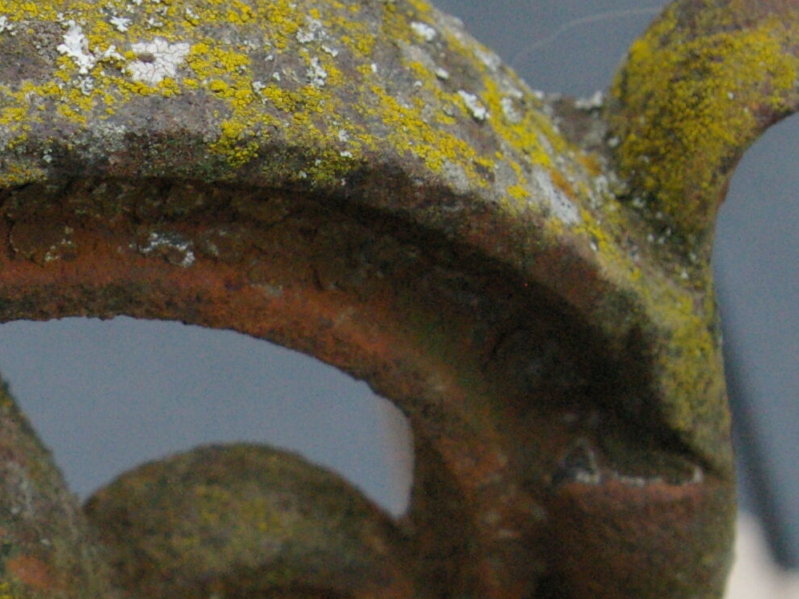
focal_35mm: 113
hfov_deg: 16.6
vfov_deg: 12.9
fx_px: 2609
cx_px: -203
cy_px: 604
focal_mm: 26
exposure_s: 1/250
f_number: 8
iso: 1600
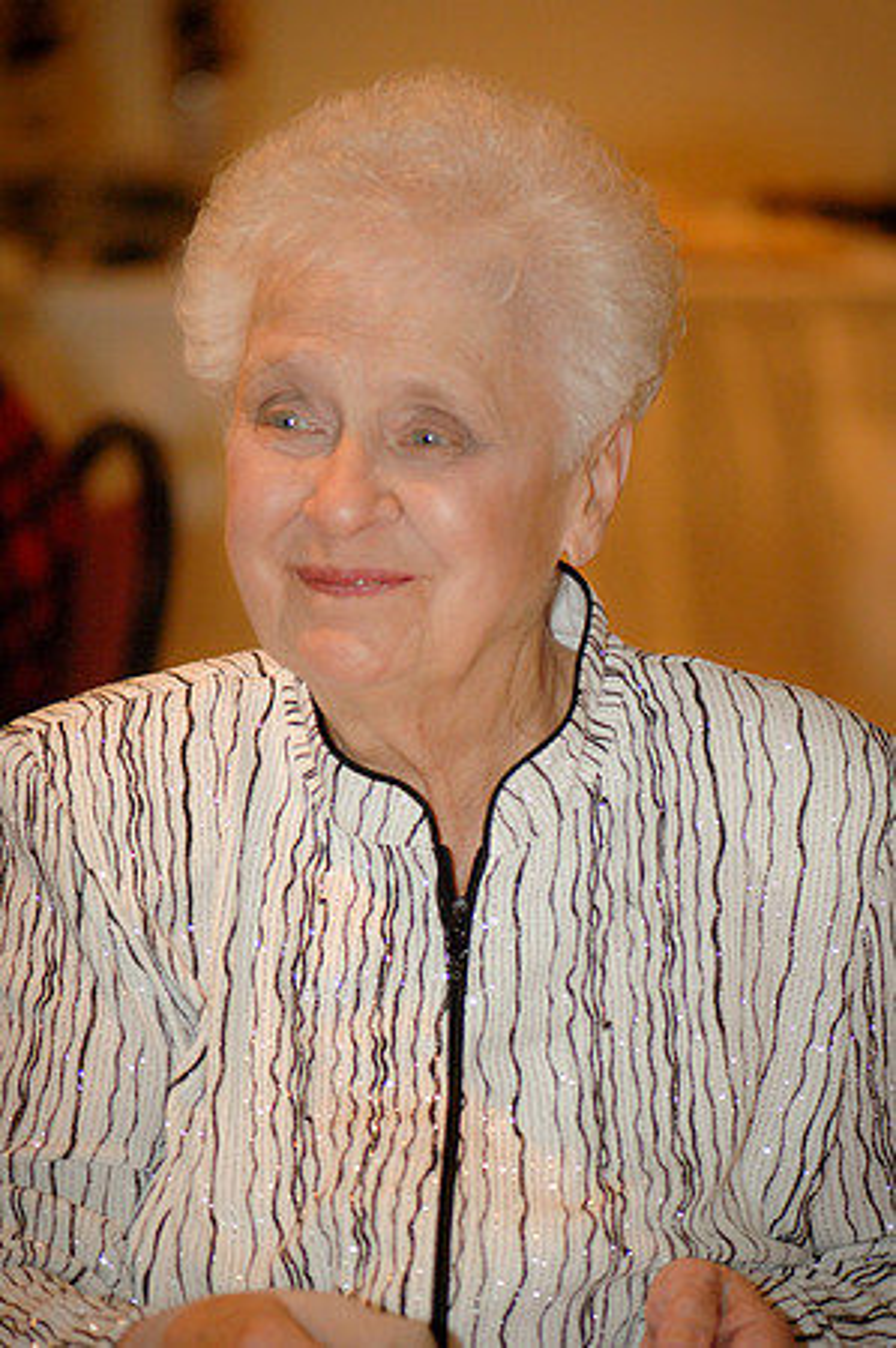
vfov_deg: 13.1
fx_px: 5893
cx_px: 448
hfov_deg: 8.7
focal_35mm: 158
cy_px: 674
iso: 800
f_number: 2.8
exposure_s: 1/40
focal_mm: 105
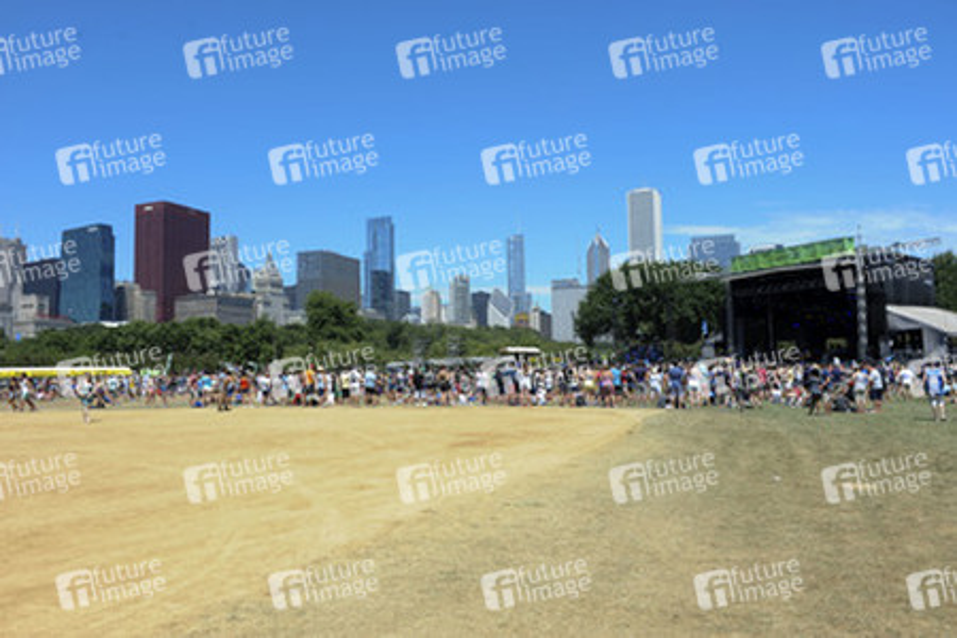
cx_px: 478
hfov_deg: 65.5
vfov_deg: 46.4
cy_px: 319
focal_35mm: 28
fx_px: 744
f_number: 8
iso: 400
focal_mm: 28
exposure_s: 1/400
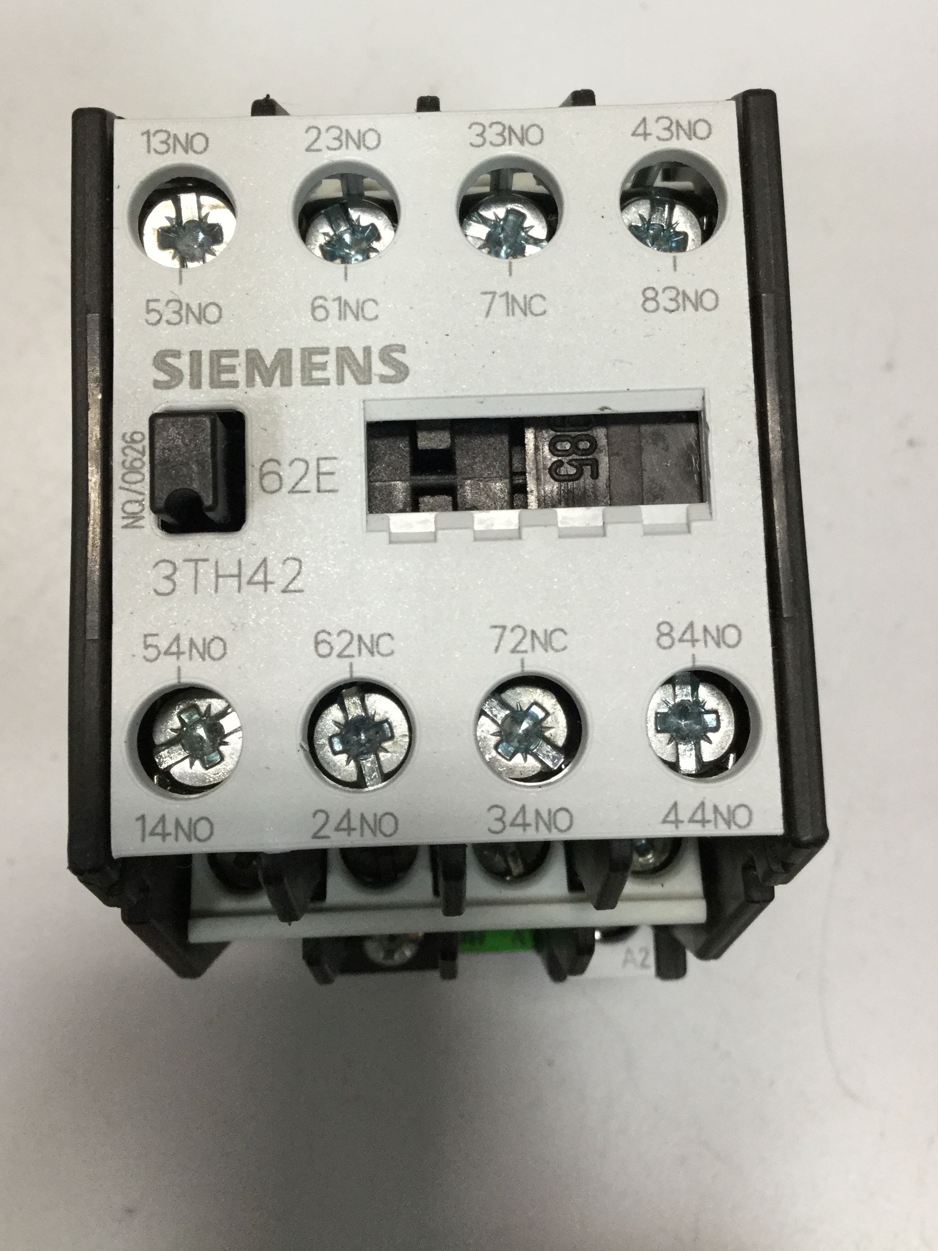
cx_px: 449
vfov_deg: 49.9
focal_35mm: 37
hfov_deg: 38.7
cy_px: 505
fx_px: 1337
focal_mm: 3.3
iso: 40
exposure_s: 1/30
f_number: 2.4
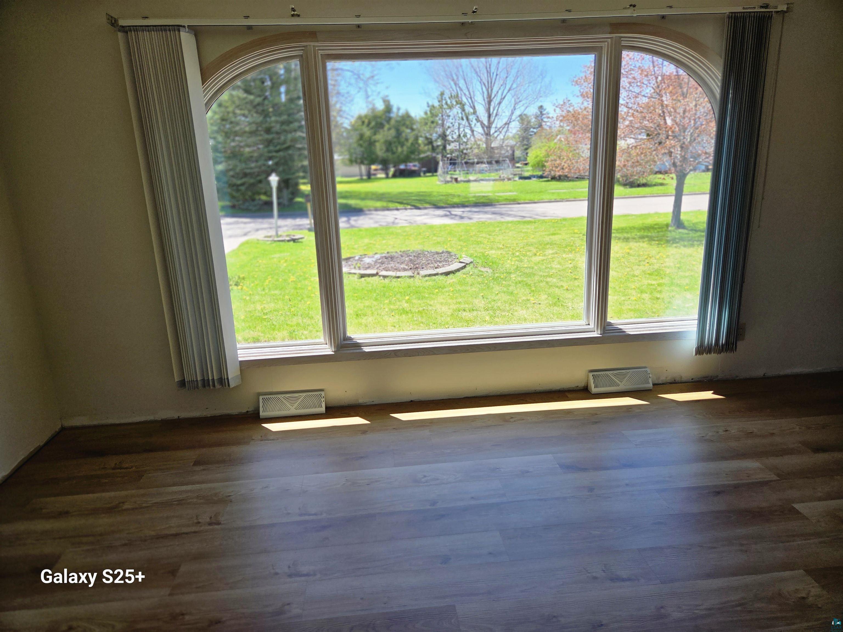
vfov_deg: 58.9
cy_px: 316
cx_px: 422
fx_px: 560
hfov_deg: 73.9
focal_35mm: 23
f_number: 1.8
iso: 80
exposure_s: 1/1179
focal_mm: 5.4
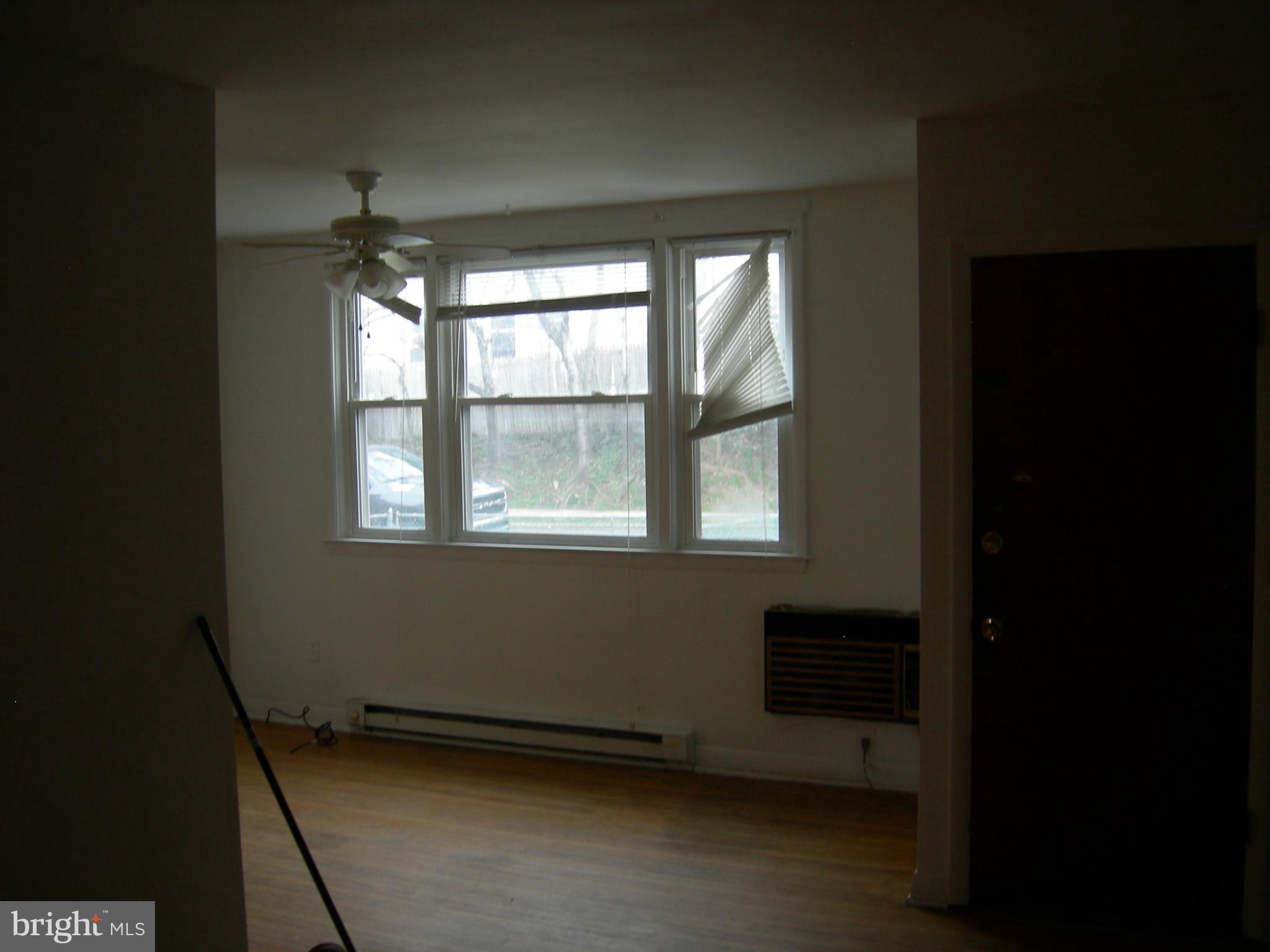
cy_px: 476
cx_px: 635
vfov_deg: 39.7
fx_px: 1321
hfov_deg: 51.4
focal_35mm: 36
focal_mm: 7.5
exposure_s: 1/54
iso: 64
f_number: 2.7
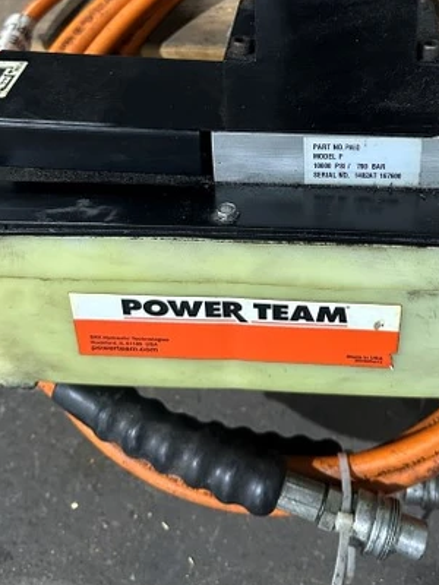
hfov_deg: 31.9
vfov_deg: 40.1
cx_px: 293
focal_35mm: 45
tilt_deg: -60.0
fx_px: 761
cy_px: 102
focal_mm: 6.86
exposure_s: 1/60
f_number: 1.78
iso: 500
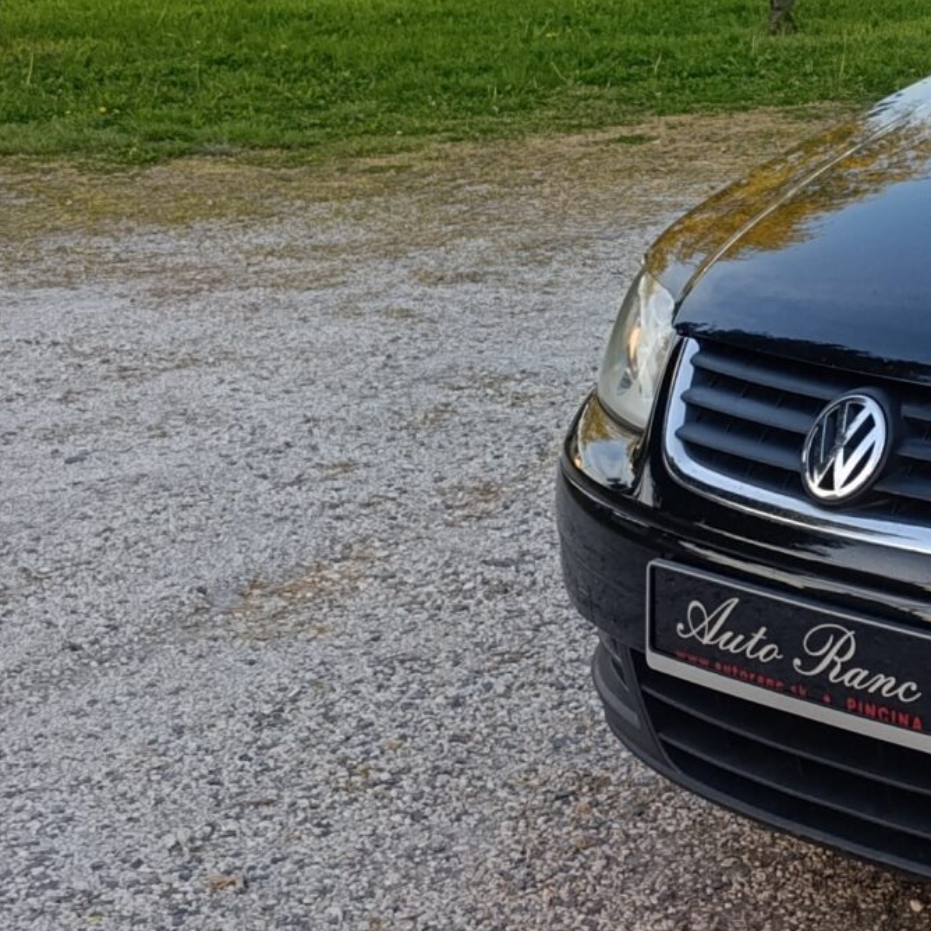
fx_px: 2373
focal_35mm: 78
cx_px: 1534
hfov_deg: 18.6
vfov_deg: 21.9
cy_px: 160
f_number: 1.6
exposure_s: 1/100
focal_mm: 6.14
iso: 100
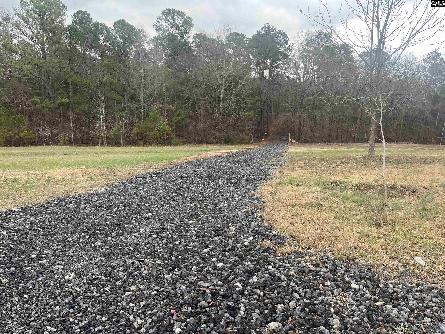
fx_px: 334
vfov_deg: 53.1
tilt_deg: -8.8
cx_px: 222
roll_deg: +1.6
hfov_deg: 67.3
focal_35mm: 26
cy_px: 167
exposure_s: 1/261
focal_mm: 5.1
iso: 50
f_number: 1.6
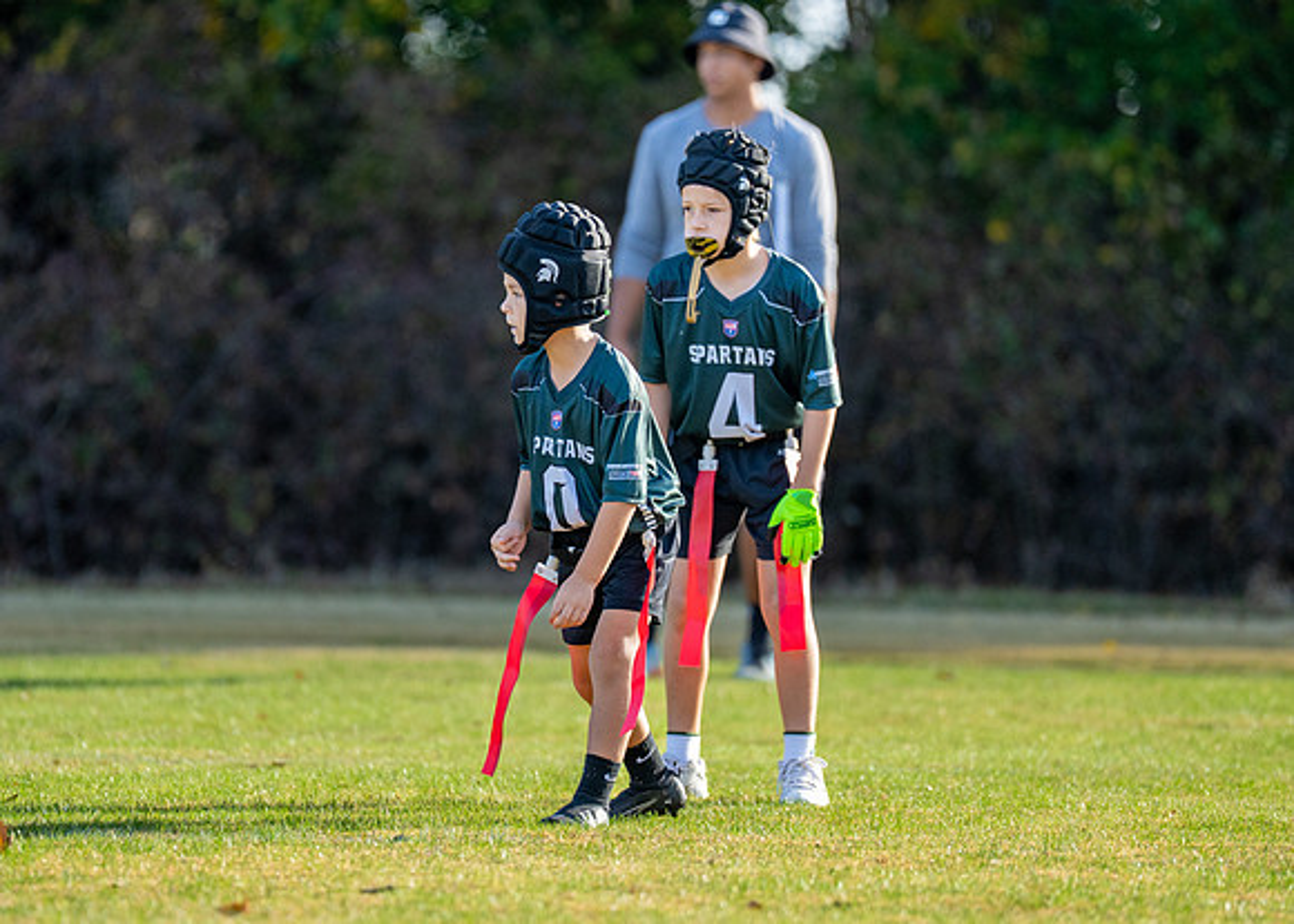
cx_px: 549
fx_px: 11891
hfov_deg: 6.2
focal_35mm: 324
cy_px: 498
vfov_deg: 4.4
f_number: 2.8
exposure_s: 1/1600
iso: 250
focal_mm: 200
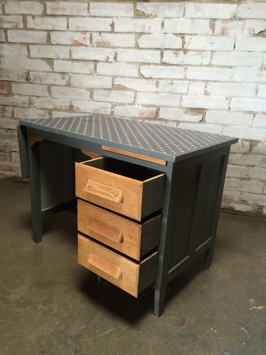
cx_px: 133
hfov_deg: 48.2
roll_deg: -3.7
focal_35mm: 29
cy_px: 178
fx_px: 297
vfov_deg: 61.7
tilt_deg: -17.9
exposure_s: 1/30
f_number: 2.2
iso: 125
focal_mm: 4.15
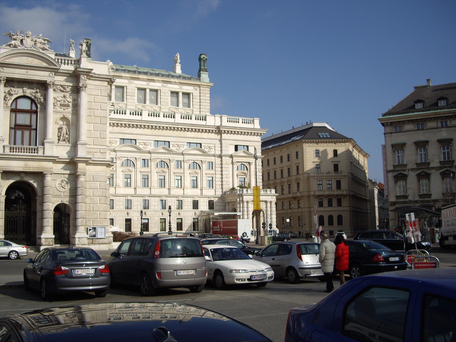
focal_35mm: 38
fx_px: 501
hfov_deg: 49.0
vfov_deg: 37.7
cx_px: 228
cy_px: 171
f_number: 8
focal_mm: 7.9
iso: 64
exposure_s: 1/250
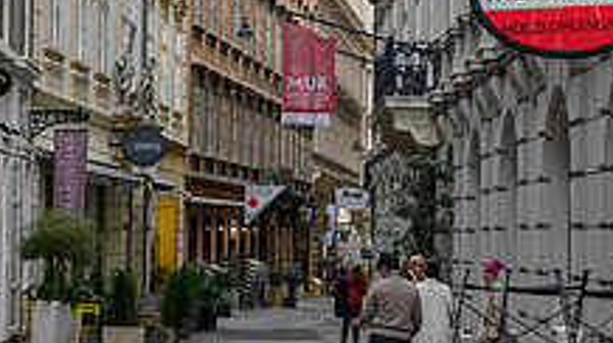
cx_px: 166
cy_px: 167
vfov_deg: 10.1
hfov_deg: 17.8
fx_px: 1948
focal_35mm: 120
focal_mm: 43
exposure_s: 1/250
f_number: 8
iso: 3200
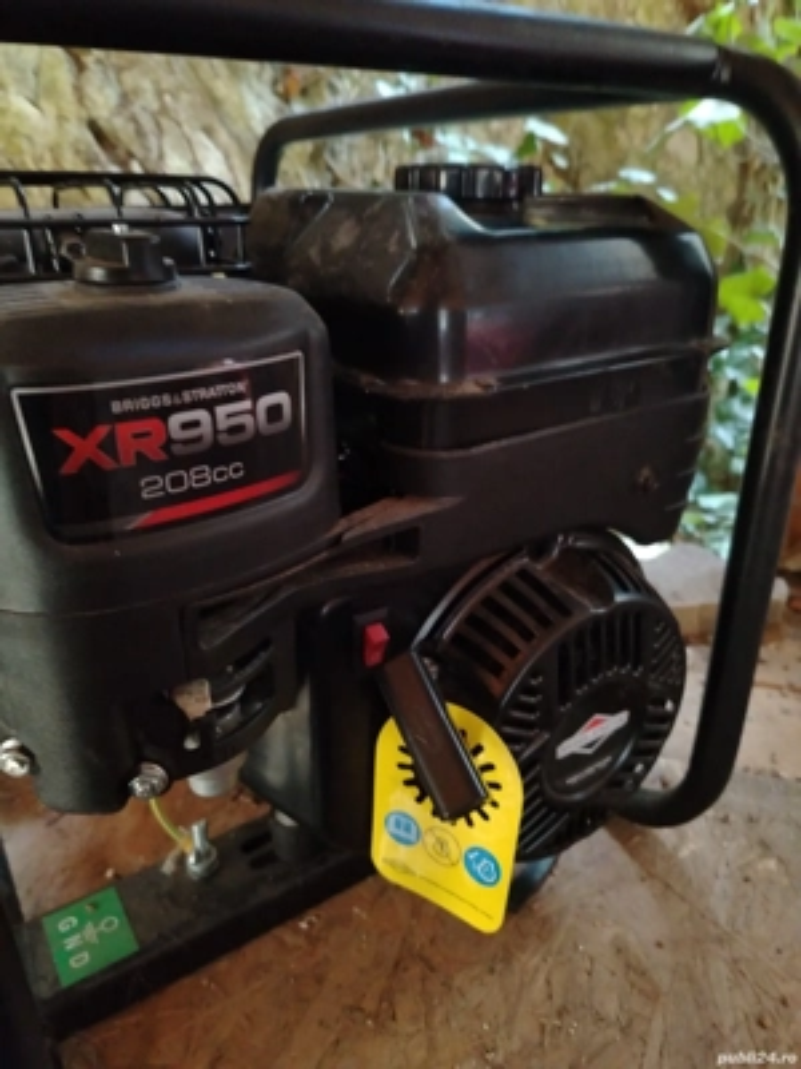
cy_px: 534
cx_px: 400
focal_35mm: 24
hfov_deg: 56.8
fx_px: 740
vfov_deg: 71.6
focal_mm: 5.25
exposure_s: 1/20
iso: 5372
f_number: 1.75
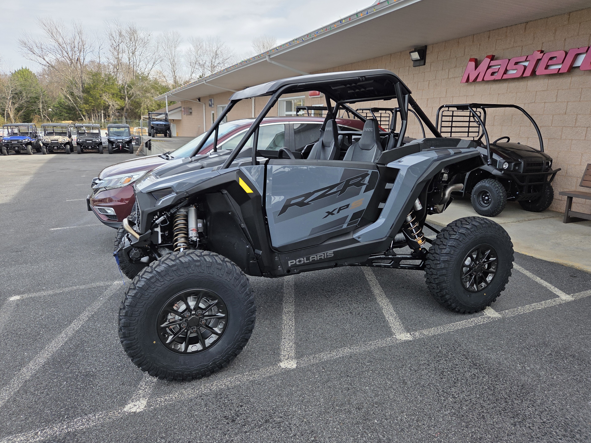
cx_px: 308
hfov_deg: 71.6
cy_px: 219
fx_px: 410
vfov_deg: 56.8
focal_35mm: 24
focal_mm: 5.4
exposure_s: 1/2151
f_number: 1.8
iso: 80
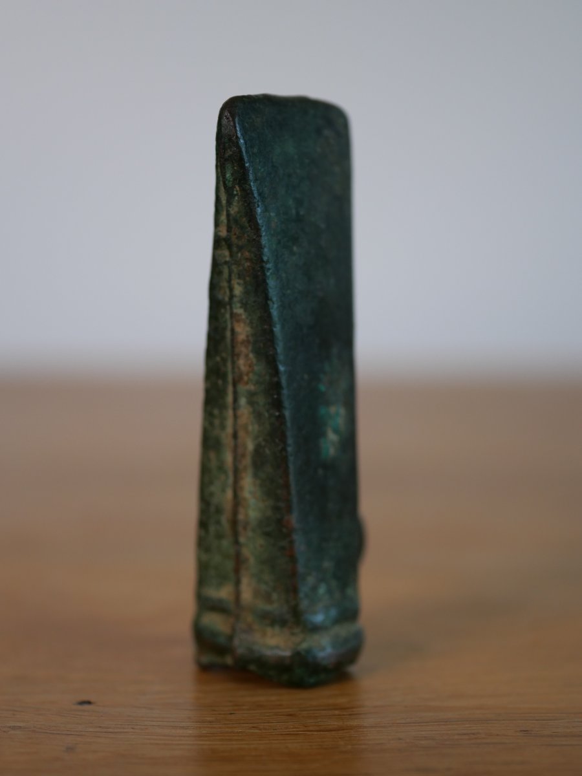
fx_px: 1345
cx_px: 291
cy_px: 388
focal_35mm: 60
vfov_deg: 32.2
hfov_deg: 24.4
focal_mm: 30
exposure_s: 1/60
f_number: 2.8
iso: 500
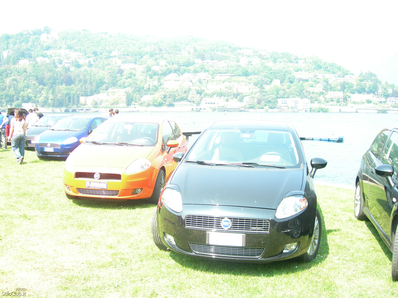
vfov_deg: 37.7
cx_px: 199
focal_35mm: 38
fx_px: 437
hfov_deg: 49.0
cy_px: 149
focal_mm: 7.8
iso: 50
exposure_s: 1/135
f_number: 2.8
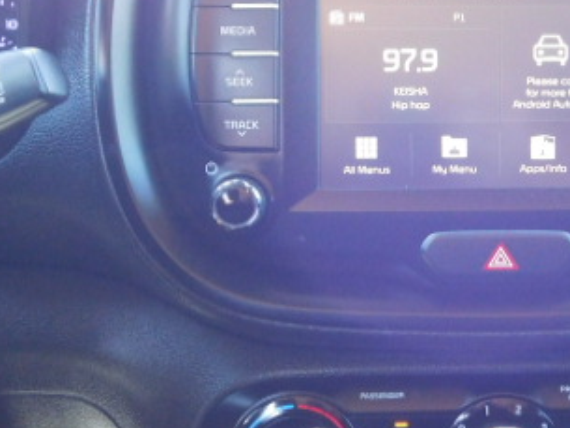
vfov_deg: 23.2
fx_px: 1038
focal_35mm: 63
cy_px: 140
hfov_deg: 30.0
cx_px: 456
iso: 400
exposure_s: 1/30
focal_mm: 5.3
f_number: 3.2
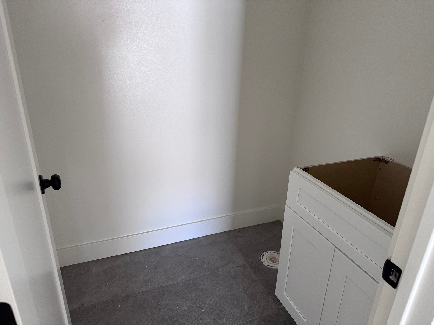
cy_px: 162
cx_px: 217
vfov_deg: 56.8
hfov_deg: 71.6
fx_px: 301
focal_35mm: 24
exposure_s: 1/99
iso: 200
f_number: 1.78
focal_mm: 6.76
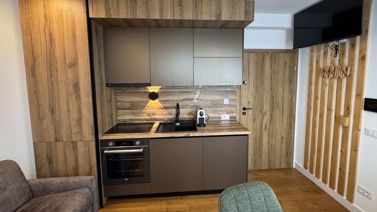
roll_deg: +2.2
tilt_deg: -6.4
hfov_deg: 99.3
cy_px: 93
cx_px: 194
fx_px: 160
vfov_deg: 66.8
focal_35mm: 16
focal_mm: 2.22
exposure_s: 1/50
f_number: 2.2
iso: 250
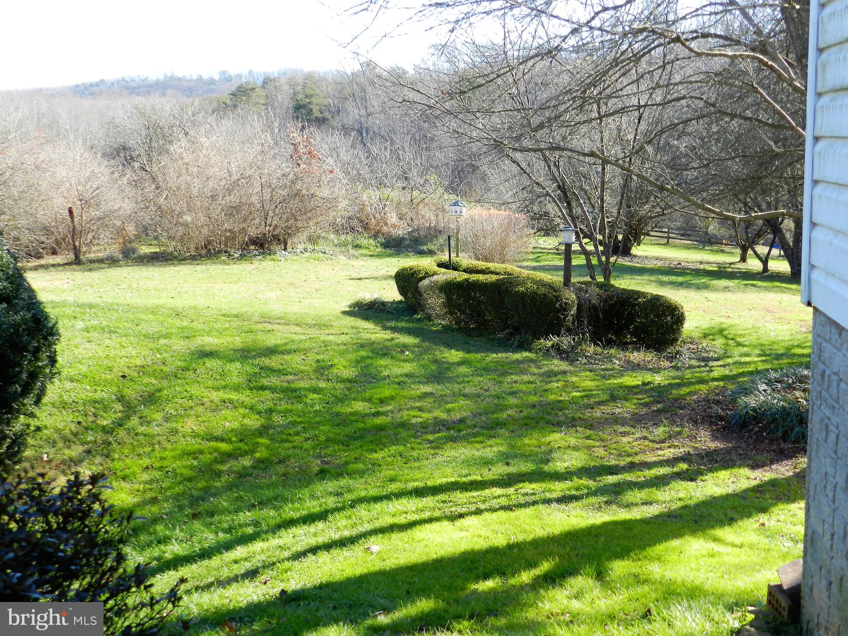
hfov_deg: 49.0
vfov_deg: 37.7
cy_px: 318
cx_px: 424
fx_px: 931
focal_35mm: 38
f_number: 4
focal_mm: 6.7
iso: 160
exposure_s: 1/200
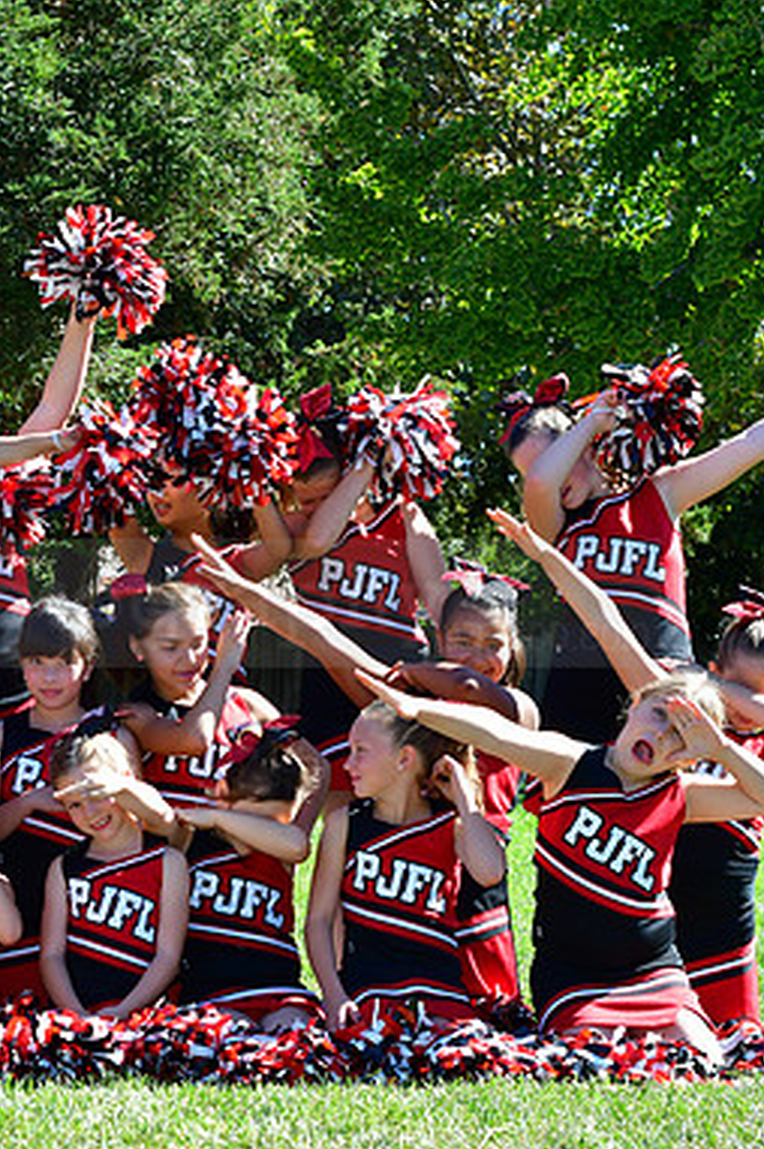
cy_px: 579
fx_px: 3635
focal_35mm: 114
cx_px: 78
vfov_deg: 18.0
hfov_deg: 11.9
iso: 400
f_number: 6.3
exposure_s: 1/640
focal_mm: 50
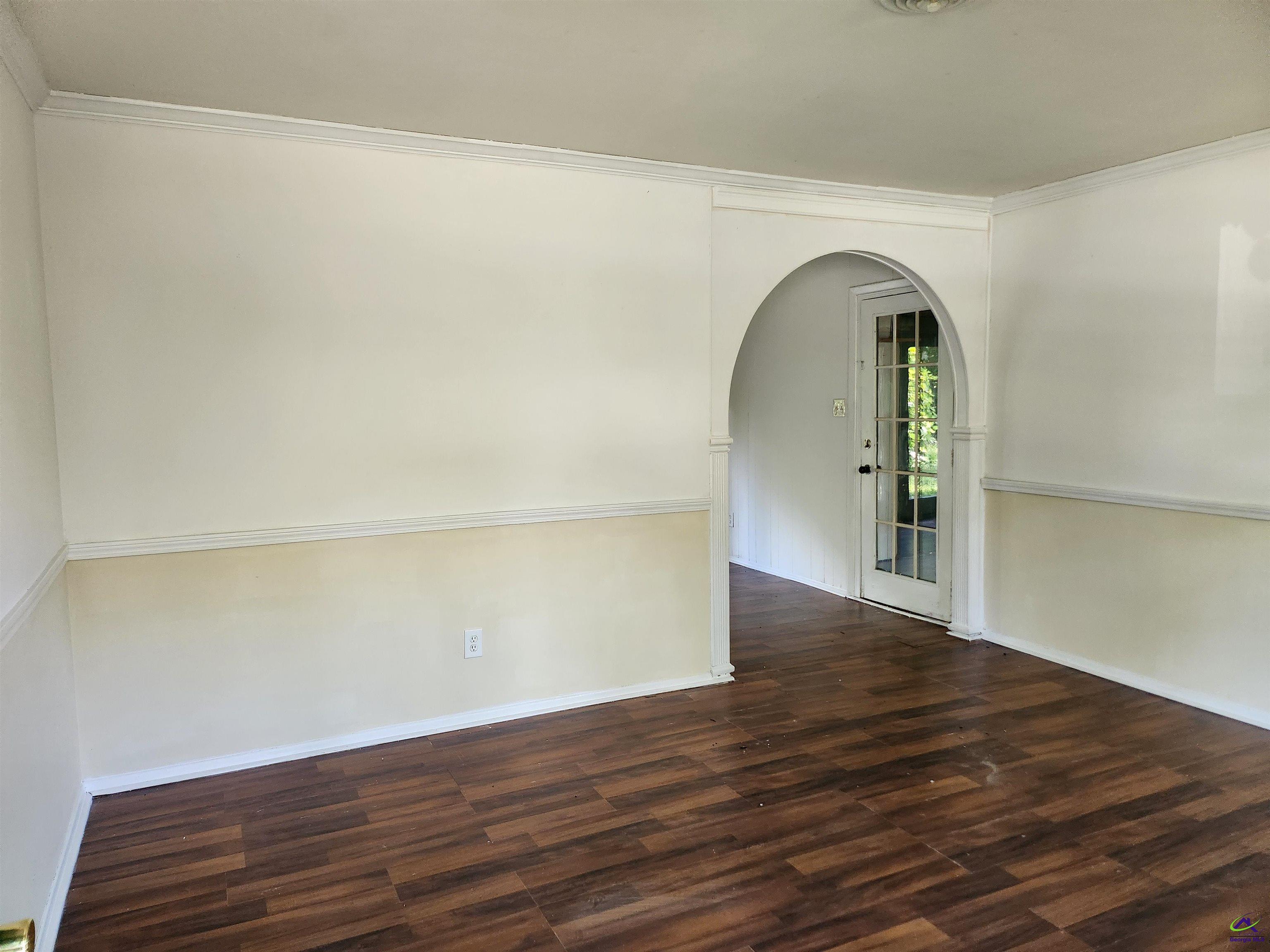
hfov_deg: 71.6
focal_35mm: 24
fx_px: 881
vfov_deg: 56.8
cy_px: 476
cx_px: 635
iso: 500
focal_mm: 5
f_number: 1.8
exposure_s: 1/120
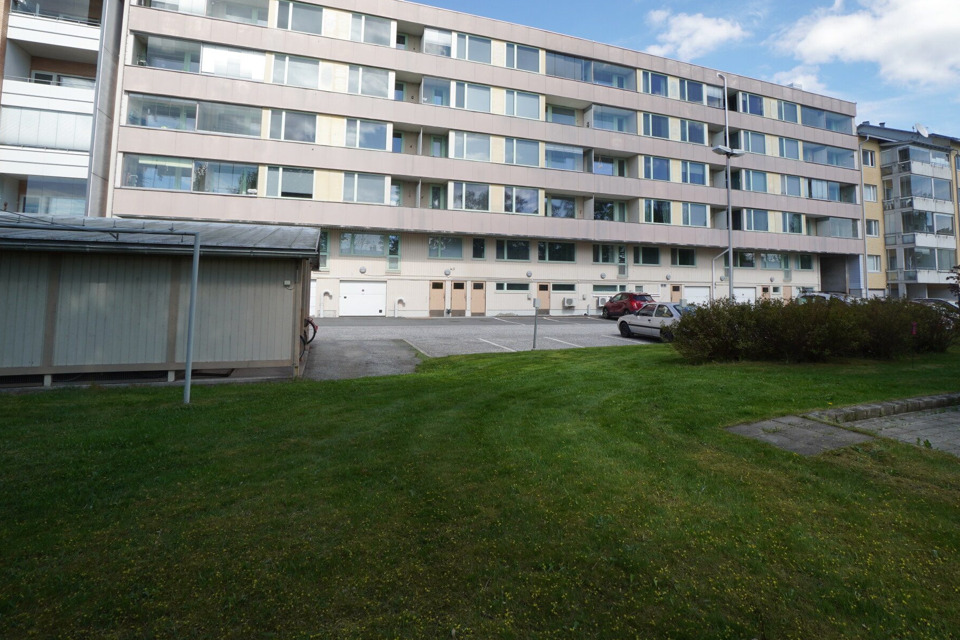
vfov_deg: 66.8
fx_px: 480
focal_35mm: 18
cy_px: 261
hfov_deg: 89.6
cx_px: 538
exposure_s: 1/50
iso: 100
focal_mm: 10
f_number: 14
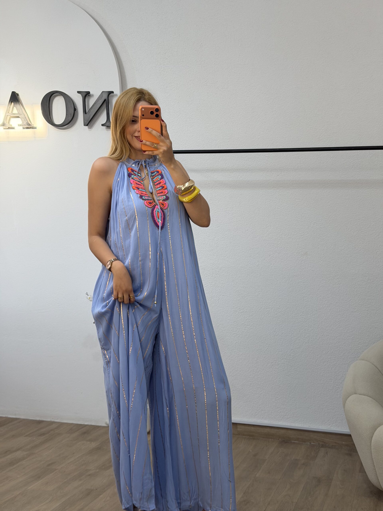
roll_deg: -1.1
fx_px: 708
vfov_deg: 39.7
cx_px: 192
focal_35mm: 48
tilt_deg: -20.7
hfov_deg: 30.3
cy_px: 256
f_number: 1.78
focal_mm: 6.76
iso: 64
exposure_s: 1/121
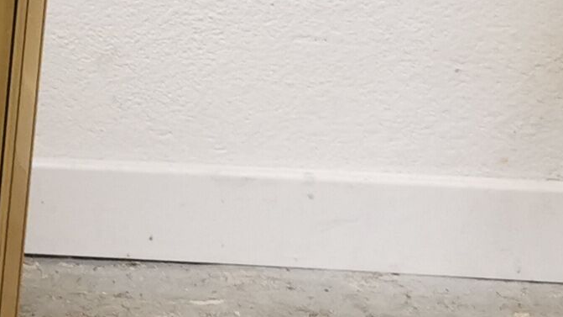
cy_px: -11
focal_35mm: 160
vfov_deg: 7.5
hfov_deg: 11.7
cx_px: -659
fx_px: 2388
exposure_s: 1/50
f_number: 1.8
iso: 160
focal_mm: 5.58
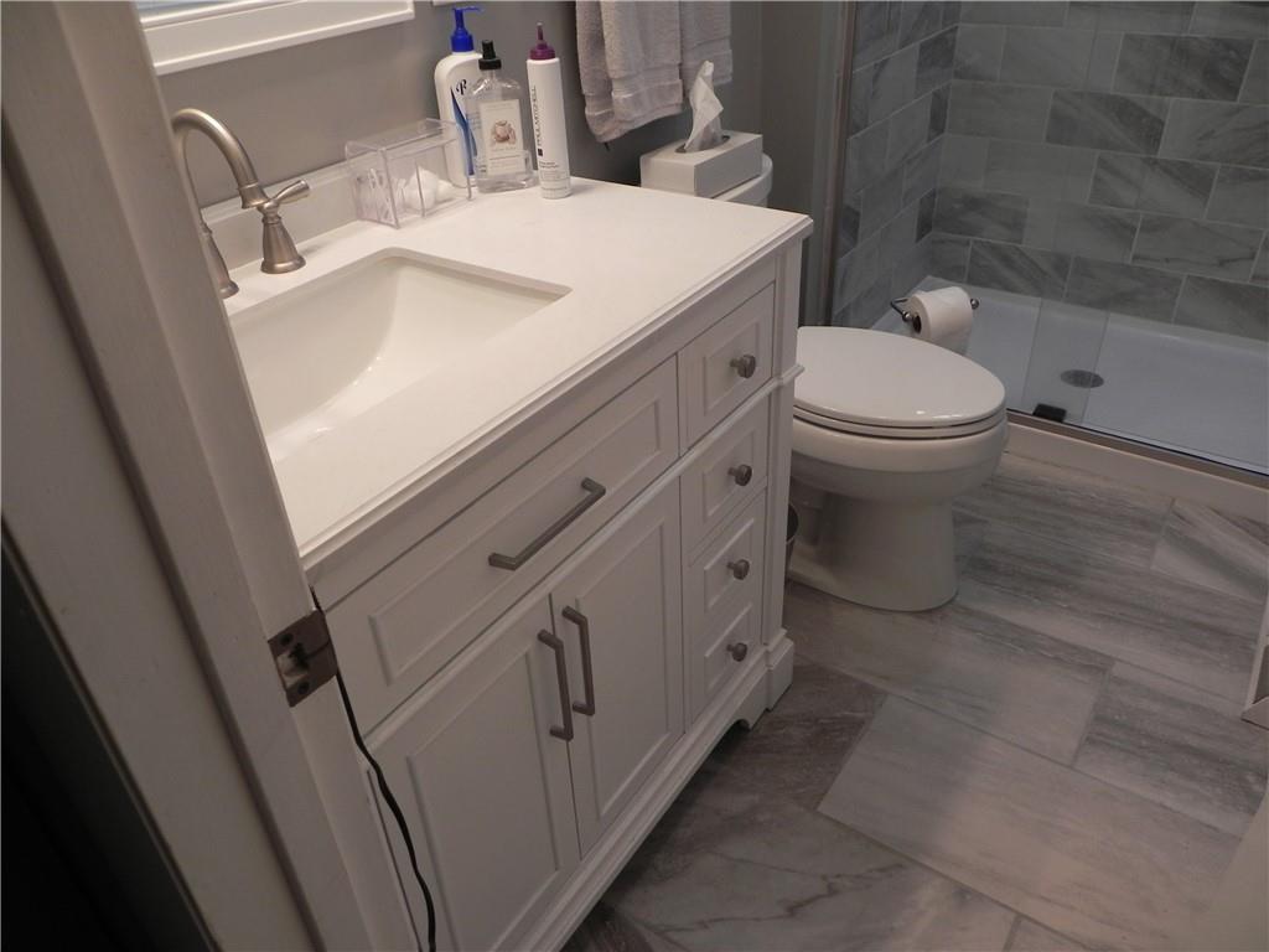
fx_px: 953
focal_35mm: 26
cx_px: 634
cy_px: 476
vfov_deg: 53.1
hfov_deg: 67.3
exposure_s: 1/66.7
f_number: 3.2
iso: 160
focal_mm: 4.6
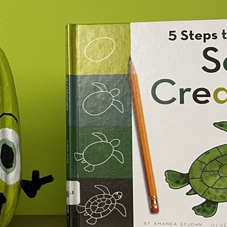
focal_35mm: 74
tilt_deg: +3.5
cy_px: 127
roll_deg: +0.3
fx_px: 549
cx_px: -116
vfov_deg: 23.3
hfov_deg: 20.1
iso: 200
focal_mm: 5.7
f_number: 1.5
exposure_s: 1/60
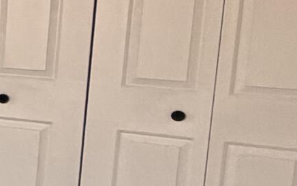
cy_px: 59
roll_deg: -0.3
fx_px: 826
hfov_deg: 12.7
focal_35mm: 102
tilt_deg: -6.3
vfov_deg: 12.8
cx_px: -503
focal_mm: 2.22
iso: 200
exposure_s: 1/60
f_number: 2.2
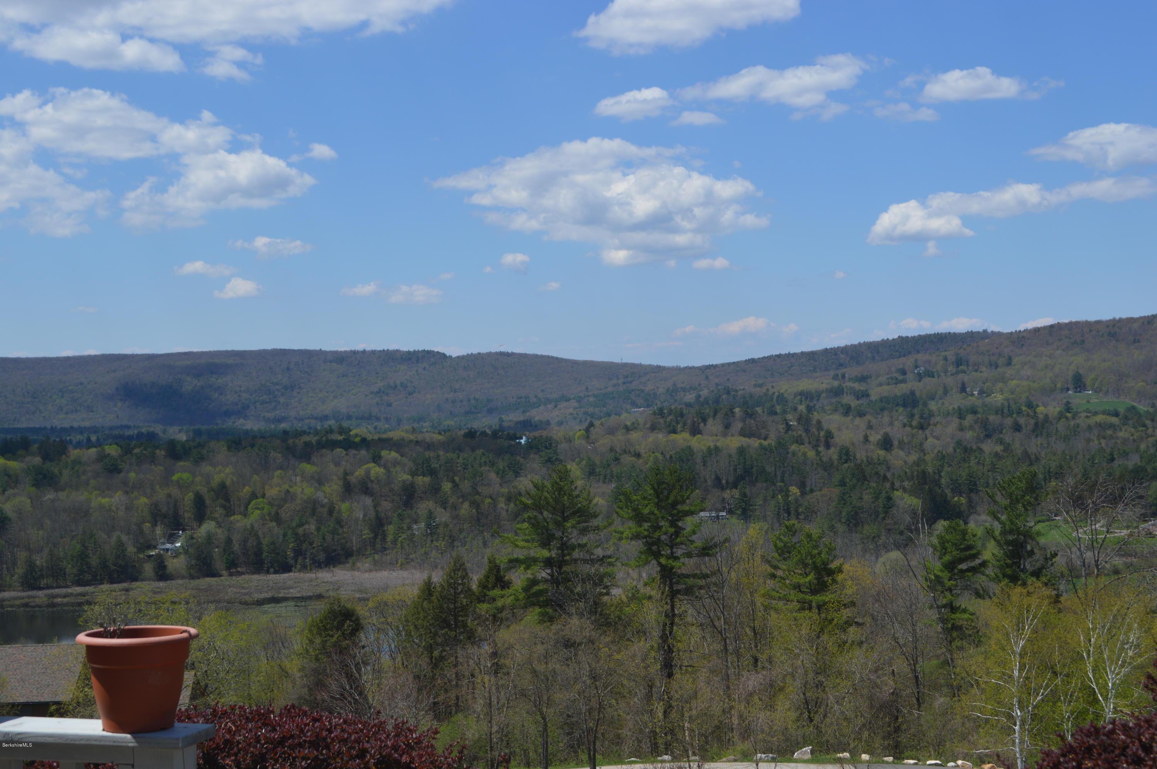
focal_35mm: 48
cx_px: 578
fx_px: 1541
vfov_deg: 28.0
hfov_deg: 41.1
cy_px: 384
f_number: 8
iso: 100
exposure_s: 1/250
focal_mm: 32
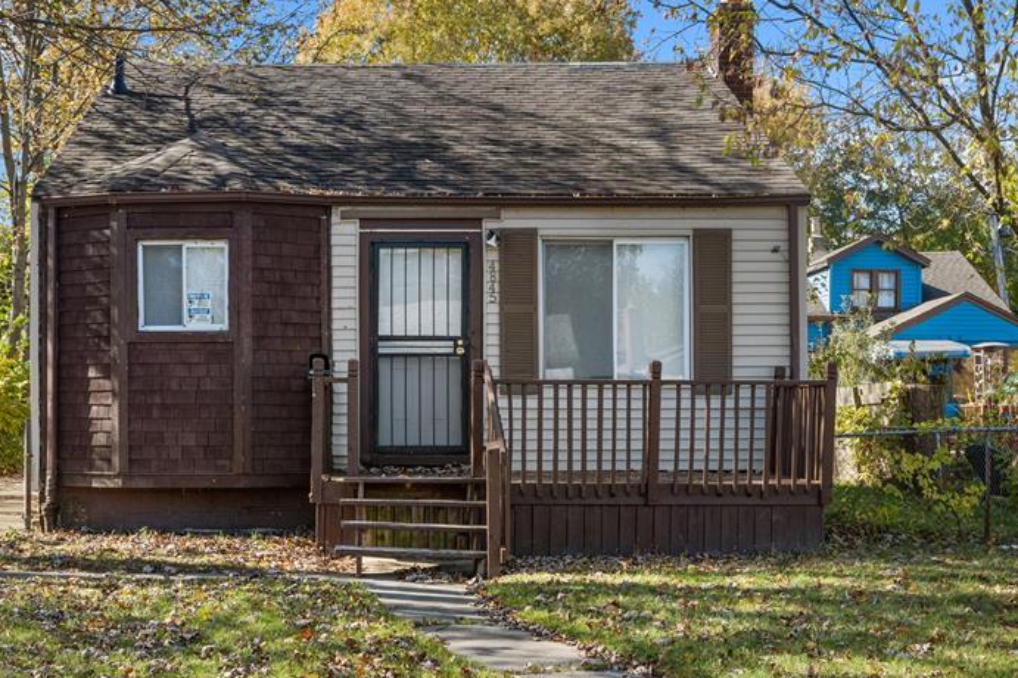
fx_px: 1215
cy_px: 391
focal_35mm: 43
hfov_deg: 45.2
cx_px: 415
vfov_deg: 31.1
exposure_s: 1/60
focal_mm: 29
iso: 400
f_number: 8
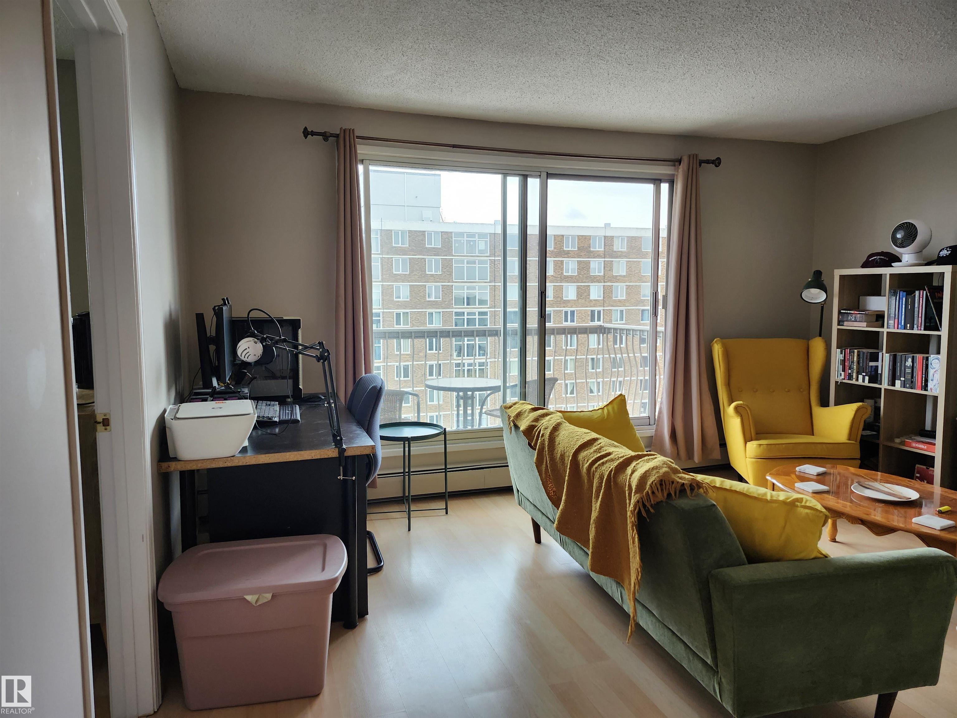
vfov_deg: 58.9
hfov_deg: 73.9
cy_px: 359
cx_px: 478
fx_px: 636
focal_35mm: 23
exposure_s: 1/120
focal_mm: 5.54
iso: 160
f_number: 1.8
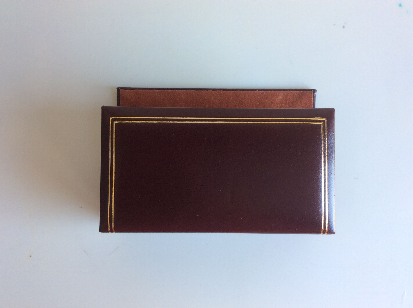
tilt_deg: -87.4
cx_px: 206
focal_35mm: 32
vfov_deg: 44.1
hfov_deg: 56.9
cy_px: 154
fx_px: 381
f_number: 2.4
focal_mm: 3.3
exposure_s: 1/25
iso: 32
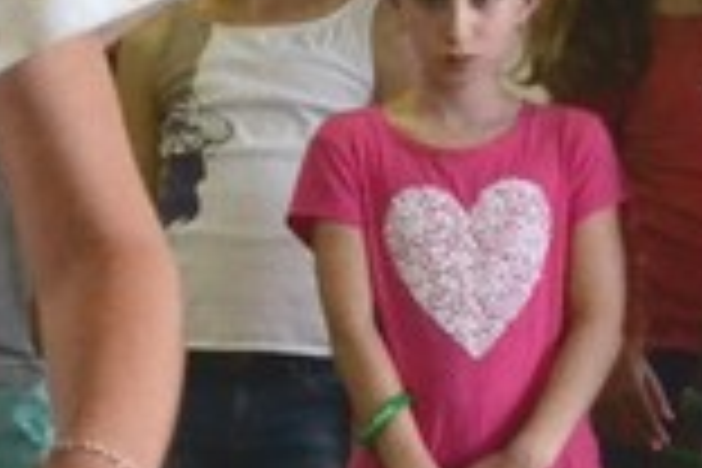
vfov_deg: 4.6
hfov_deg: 6.9
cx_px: -58
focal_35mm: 296
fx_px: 5772
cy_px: 475
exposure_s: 1/200
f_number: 4.5
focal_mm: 30
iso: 3200
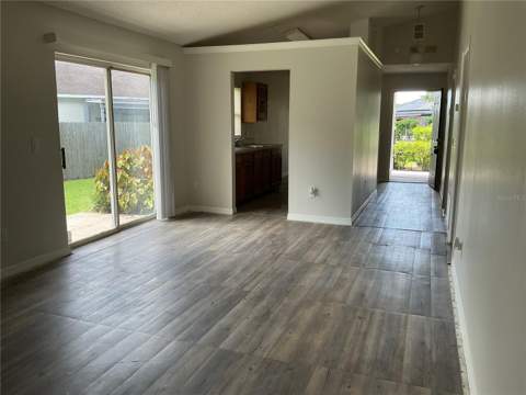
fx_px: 441
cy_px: 198
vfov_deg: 48.2
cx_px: 263
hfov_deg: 61.7
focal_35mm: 29
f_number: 1.8
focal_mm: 3
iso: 25
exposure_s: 1/120
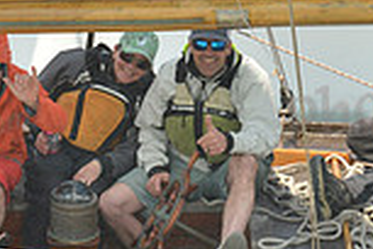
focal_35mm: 549
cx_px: 158
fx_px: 5688
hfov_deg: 3.8
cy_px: -9
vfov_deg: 2.5
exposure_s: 1/1250
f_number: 5
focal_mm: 145
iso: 200
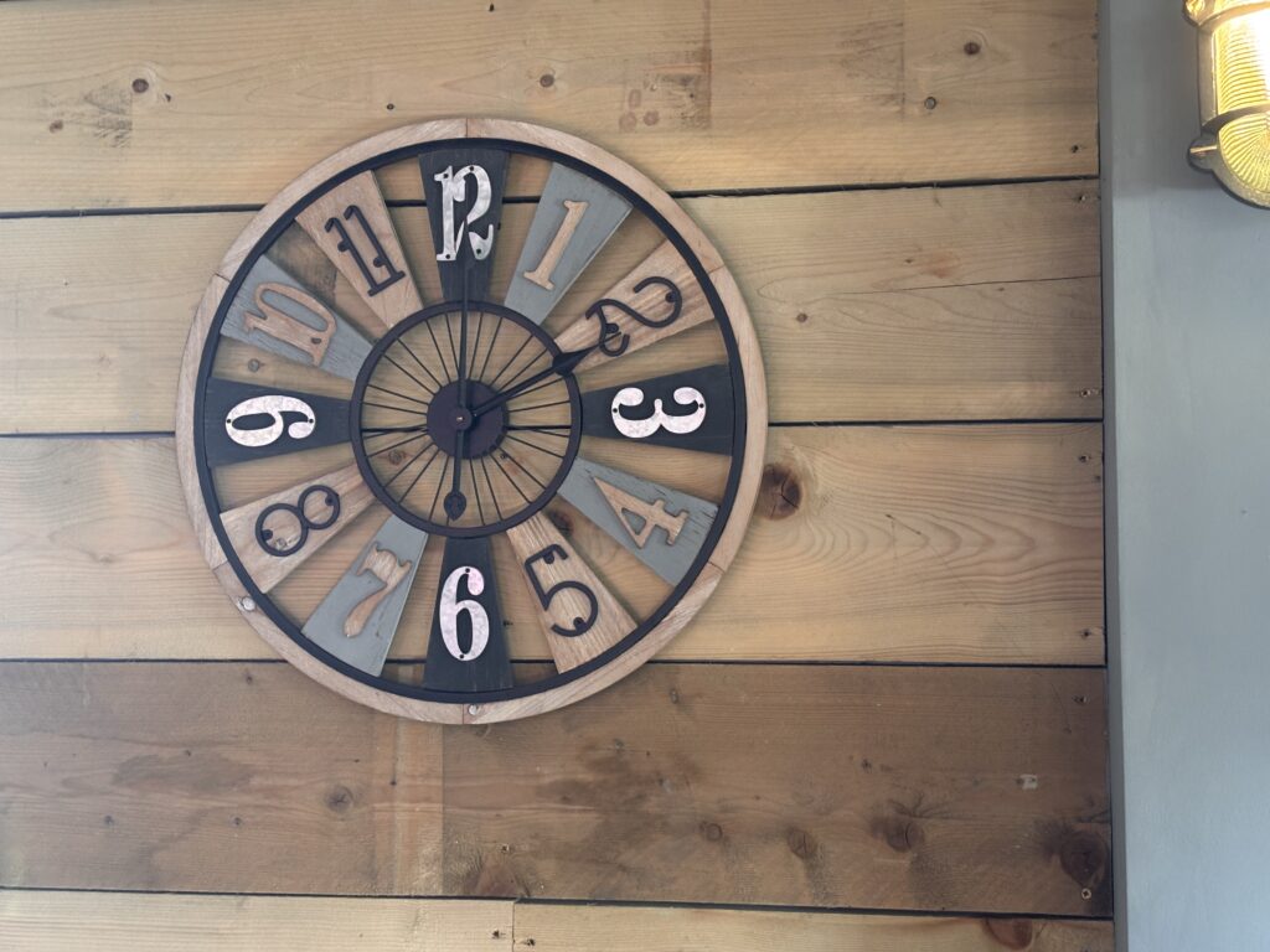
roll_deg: -0.3
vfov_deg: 28.0
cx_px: 635
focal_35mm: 52
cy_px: 476
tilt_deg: +3.8
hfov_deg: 36.8
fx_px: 1908
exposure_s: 1/43
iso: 160
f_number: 1.6
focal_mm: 5.96
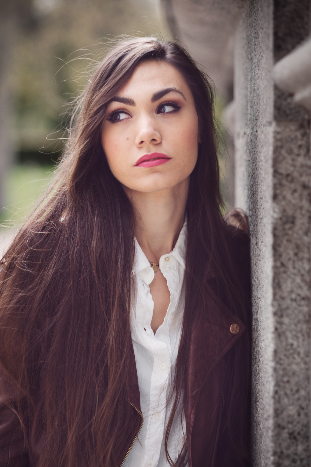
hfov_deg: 13.0
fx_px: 1360
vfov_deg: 19.5
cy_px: 234
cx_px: 156
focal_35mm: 105
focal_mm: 105
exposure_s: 1/320
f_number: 2.8
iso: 200
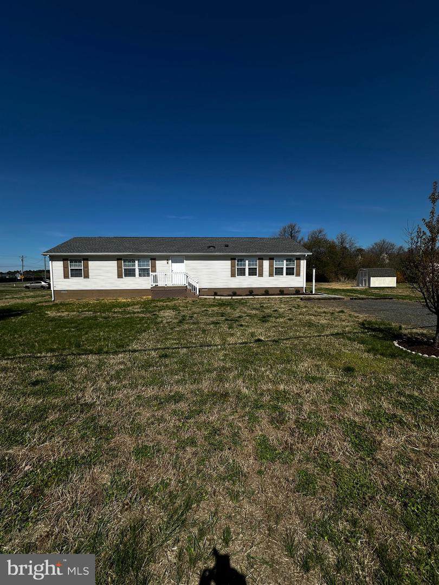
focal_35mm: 14
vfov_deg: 102.1
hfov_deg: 85.7
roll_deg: -0.1
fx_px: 237
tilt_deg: -2.6
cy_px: 292
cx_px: 220
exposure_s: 1/4831
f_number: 2.2
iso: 50
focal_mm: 2.22
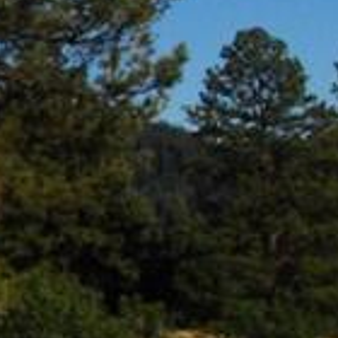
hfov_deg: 6.6
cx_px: -652
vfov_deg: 7.2
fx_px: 2673
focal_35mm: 242
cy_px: 18
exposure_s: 1/640
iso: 400
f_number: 13
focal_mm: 26
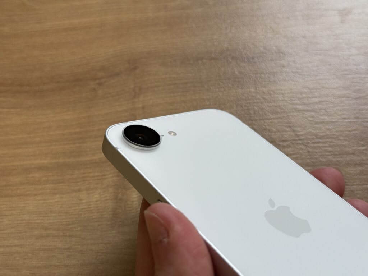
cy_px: 138
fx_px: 510
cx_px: 184
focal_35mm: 48
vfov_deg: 30.3
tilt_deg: -60.4
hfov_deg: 39.7
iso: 100
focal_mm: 6.76
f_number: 1.78
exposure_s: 1/70
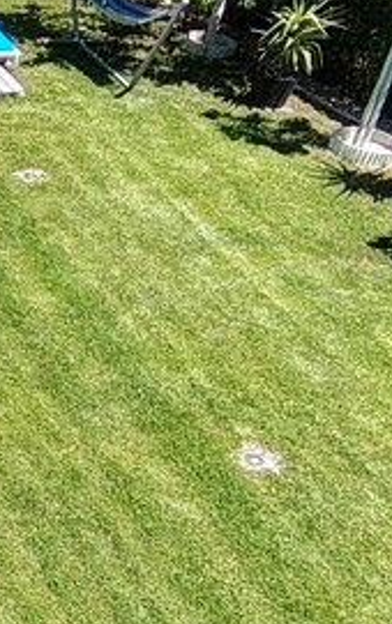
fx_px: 1159
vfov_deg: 30.1
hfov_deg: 16.4
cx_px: -291
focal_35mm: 68
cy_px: 281
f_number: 2.2
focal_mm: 1.42
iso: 100
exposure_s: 1/860
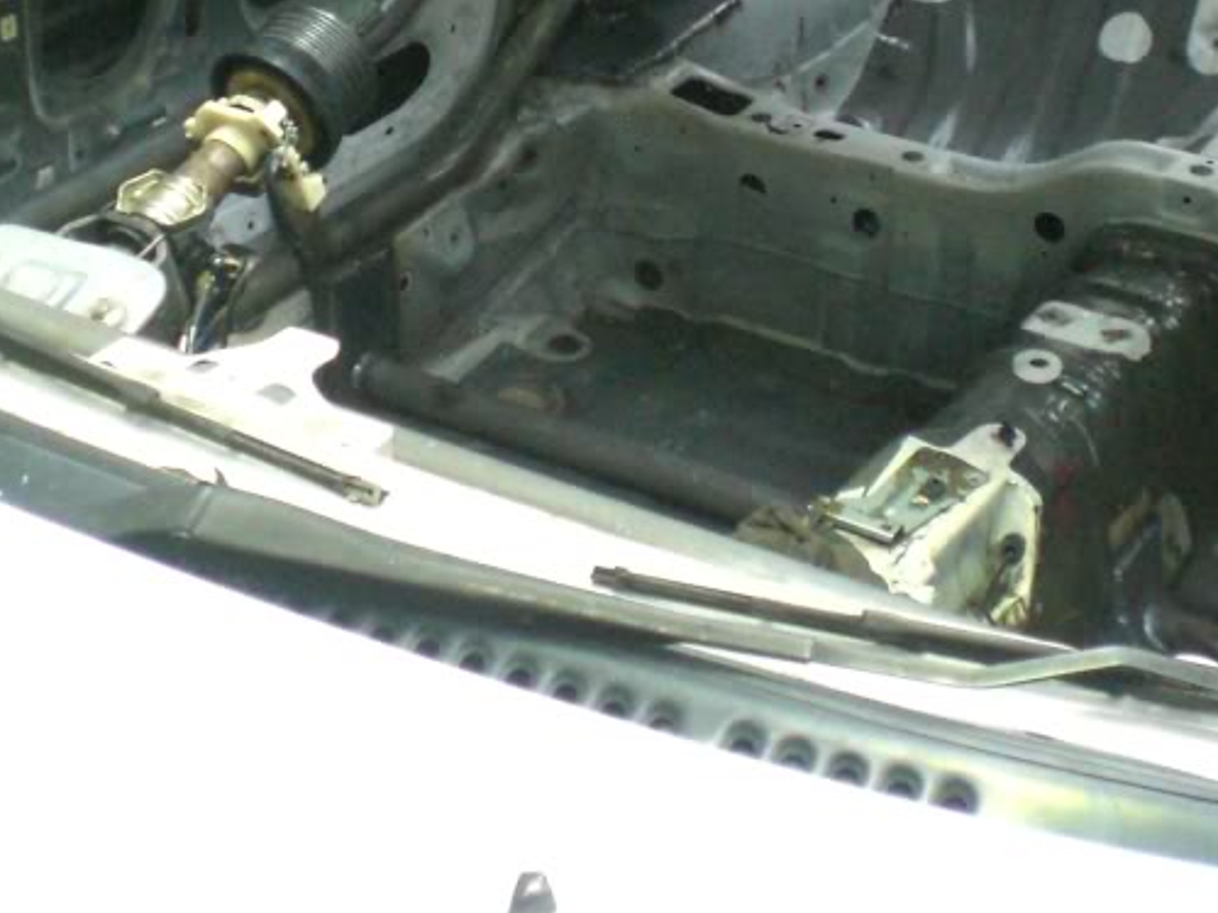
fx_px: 2744
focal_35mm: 78
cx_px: 732
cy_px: 76
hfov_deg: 25.0
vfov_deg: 18.5
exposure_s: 1/80
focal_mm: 6.3
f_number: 3.1
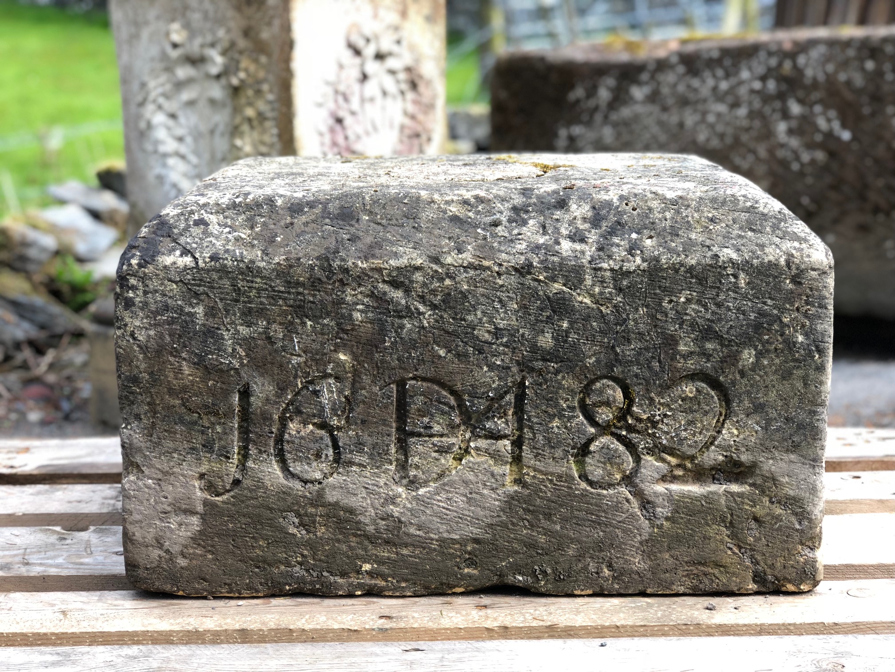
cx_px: 448
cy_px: 336
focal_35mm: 57
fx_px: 1474
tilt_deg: -14.2
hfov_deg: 33.8
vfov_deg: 25.7
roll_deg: -1.0
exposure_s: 1/100
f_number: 2.8
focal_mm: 6.6
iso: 25
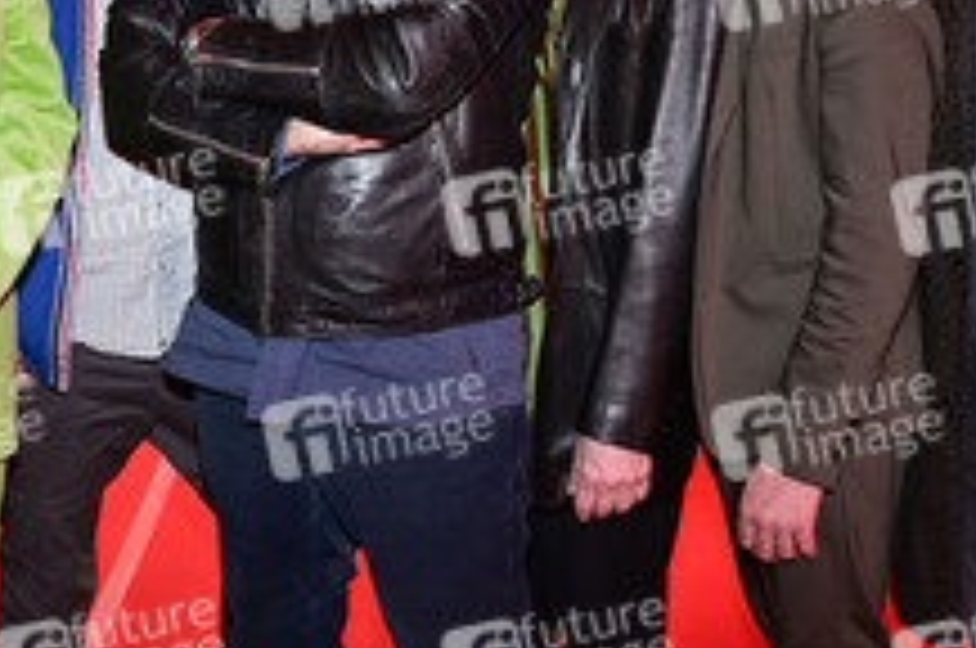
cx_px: 439
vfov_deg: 24.4
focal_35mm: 54
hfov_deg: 36.9
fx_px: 1462
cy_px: 90
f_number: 4
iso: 1250
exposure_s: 1/200
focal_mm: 26
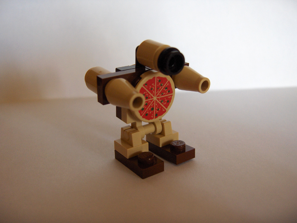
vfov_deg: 36.8
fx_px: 335
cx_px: 148
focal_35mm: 39
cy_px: 112
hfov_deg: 47.9
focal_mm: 8
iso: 200
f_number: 2.8
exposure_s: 1/46
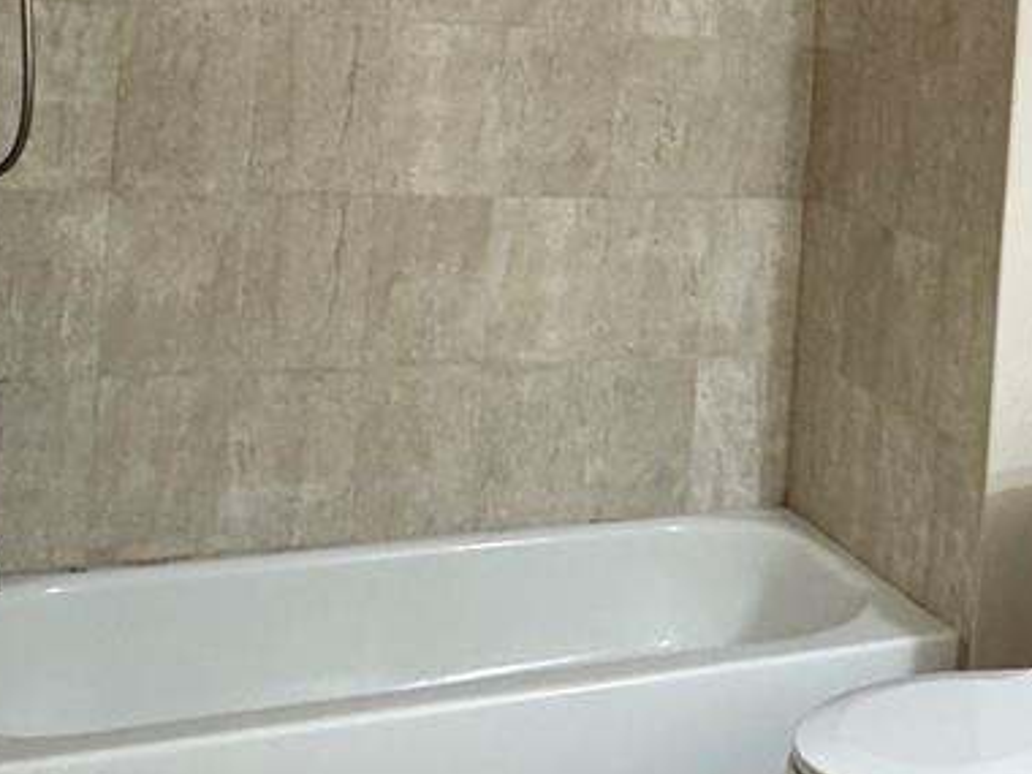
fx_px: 1759
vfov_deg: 23.9
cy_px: 35
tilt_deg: -1.7
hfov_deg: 30.3
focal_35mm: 59
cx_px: 1046
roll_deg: -4.4
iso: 400
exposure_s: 1/60
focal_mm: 2.22
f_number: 2.2
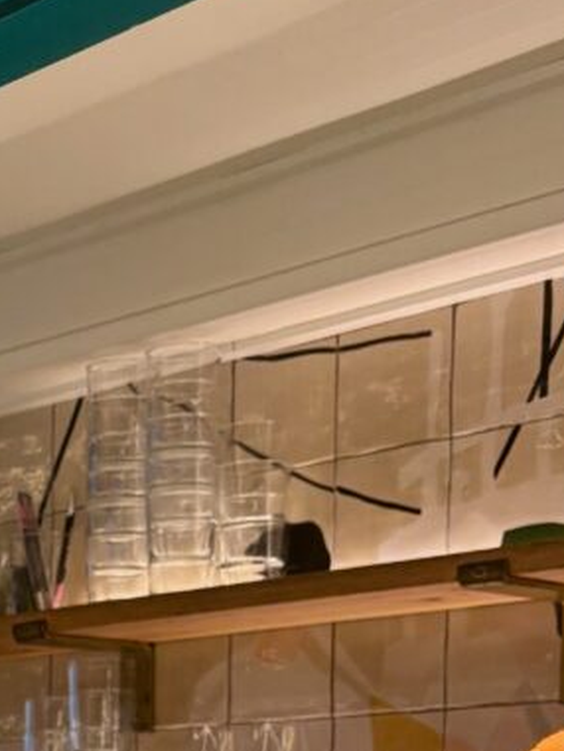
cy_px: 1006
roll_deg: -0.3
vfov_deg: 19.6
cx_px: -314
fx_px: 1976
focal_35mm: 91
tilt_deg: -4.4
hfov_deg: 14.9
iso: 100
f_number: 1.6
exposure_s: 1/100
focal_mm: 5.96
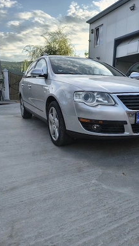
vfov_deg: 69.8
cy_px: 125
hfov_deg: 42.4
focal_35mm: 27
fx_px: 177
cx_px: 92
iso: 101
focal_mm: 5.56
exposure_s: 1/1250
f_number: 1.8
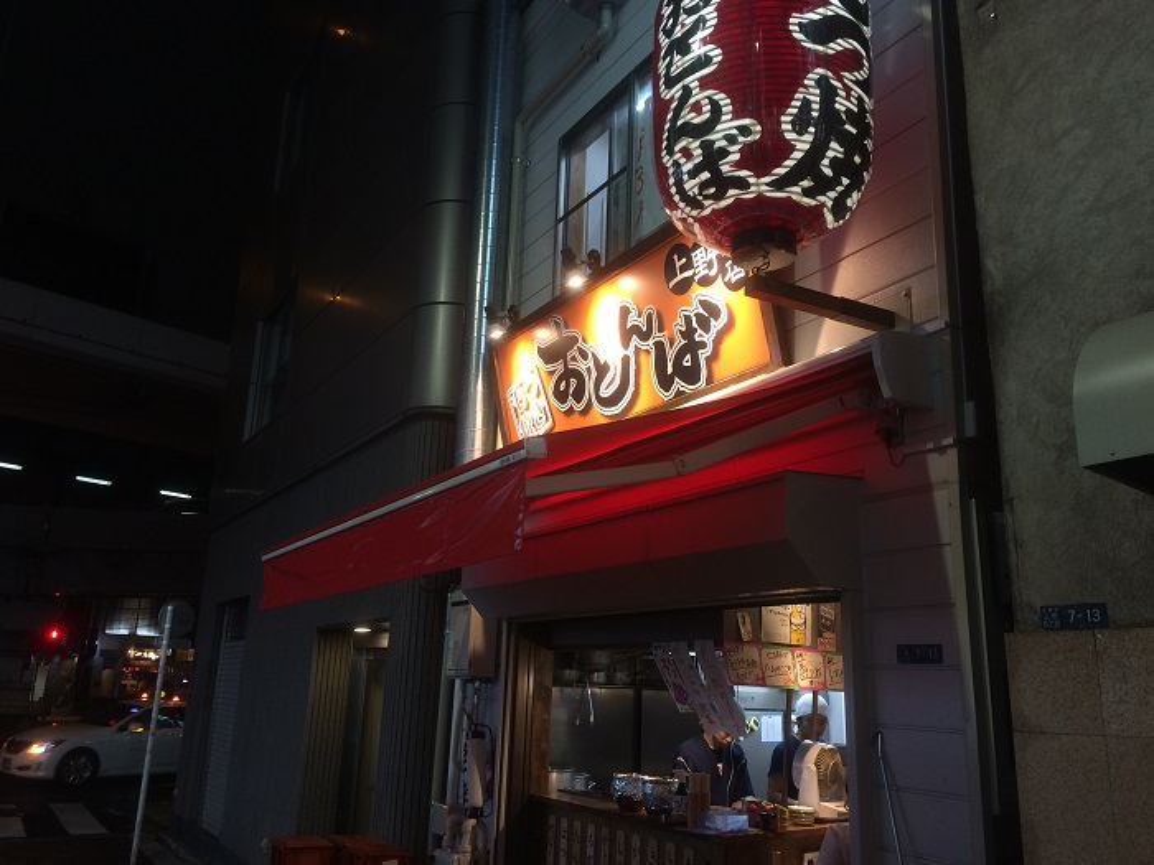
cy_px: 432
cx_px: 577
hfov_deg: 61.7
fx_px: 967
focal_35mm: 29
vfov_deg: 48.2
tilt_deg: +14.8
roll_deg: -2.8
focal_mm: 4.15
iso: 64
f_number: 2.2
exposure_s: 1/30
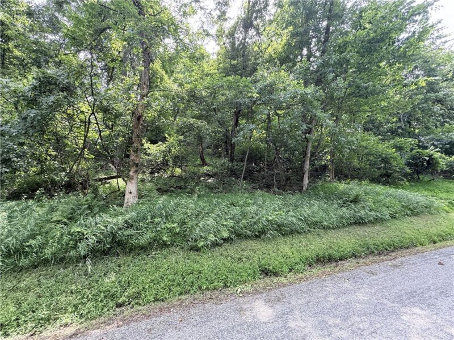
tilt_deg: +13.2
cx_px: 227
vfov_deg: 85.7
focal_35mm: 14
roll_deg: -0.6
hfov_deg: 102.1
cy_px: 170
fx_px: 184
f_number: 2.2
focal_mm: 2.22
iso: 64
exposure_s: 1/99
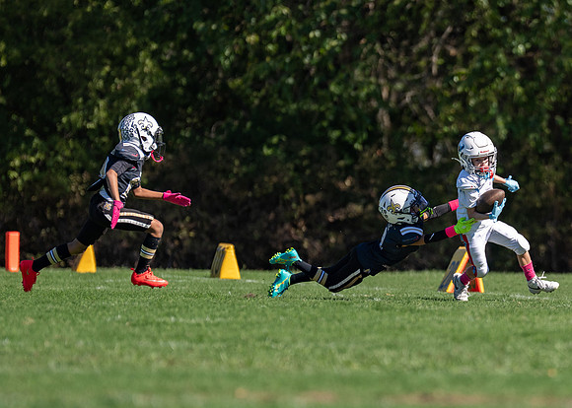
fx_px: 7038
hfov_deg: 4.7
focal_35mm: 433
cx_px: 457
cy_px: 232
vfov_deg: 3.3
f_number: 2.8
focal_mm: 200
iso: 100
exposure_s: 1/2000
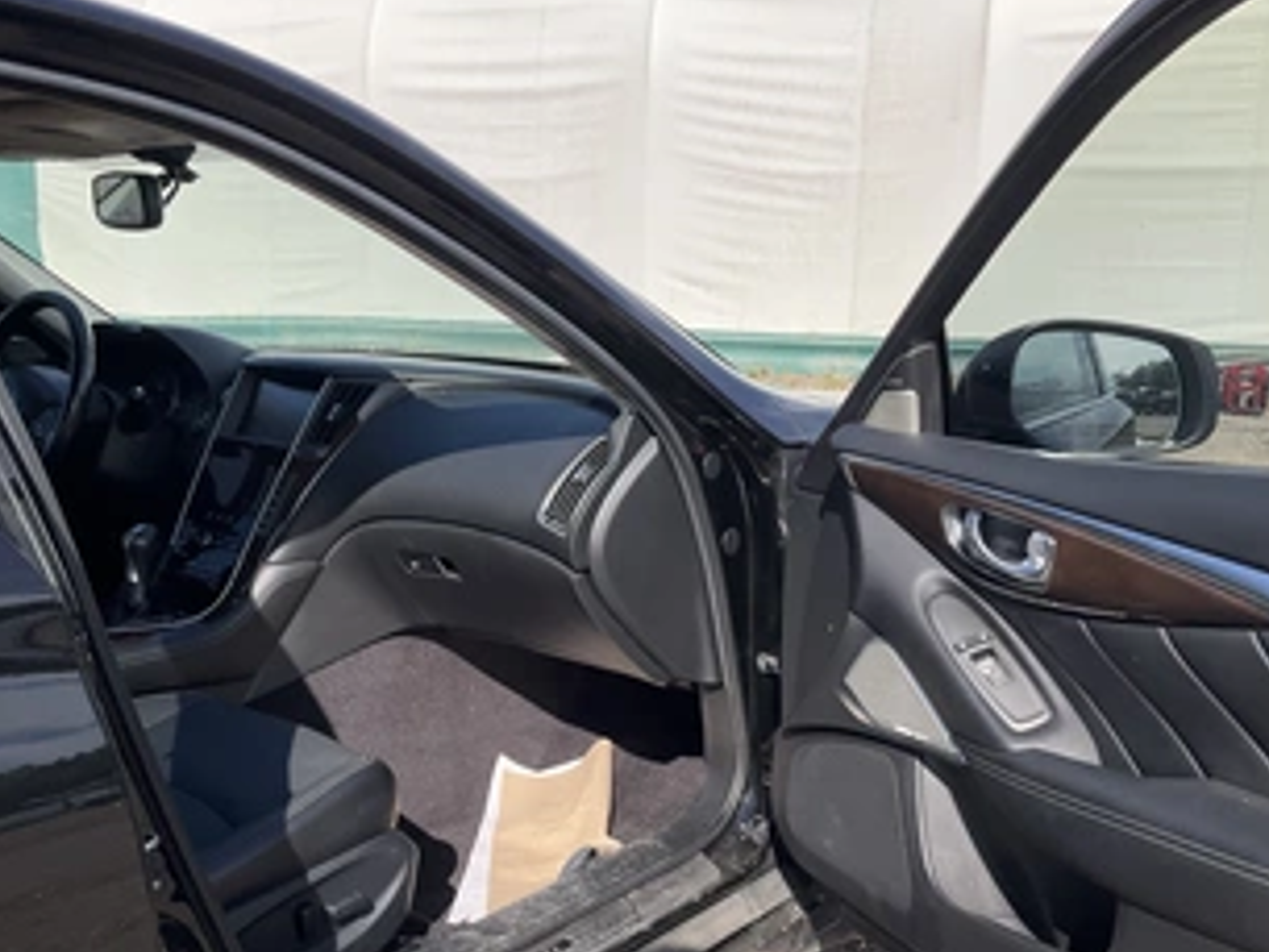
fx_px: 1394
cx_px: 558
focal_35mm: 38
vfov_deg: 37.5
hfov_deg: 48.9
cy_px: 590
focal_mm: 3
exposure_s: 1/1848
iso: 25
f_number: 1.8
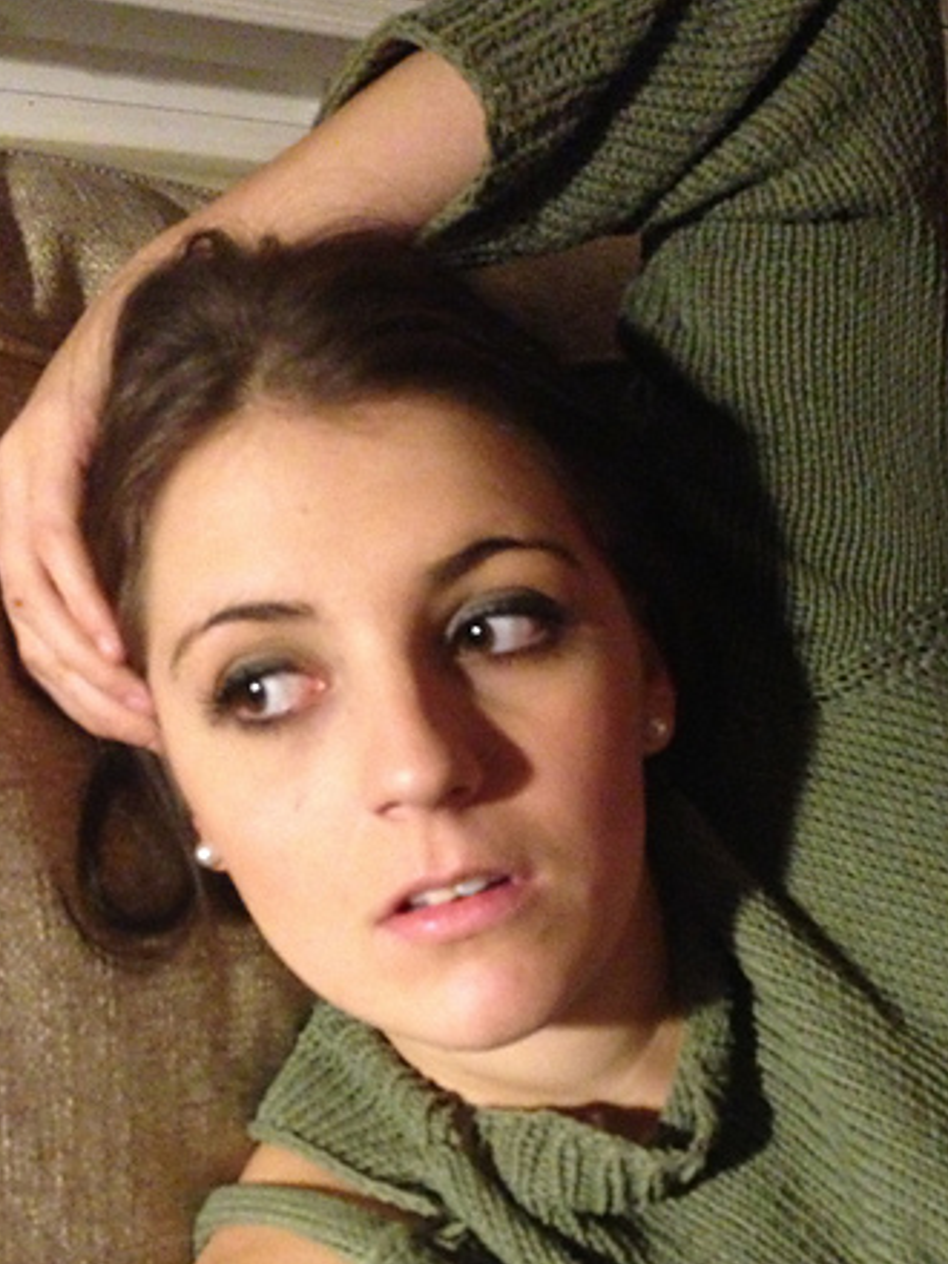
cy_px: 876
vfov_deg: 39.0
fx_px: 1753
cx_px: 506
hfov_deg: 30.3
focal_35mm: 48
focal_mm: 4.13
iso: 800
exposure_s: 1/15
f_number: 2.4
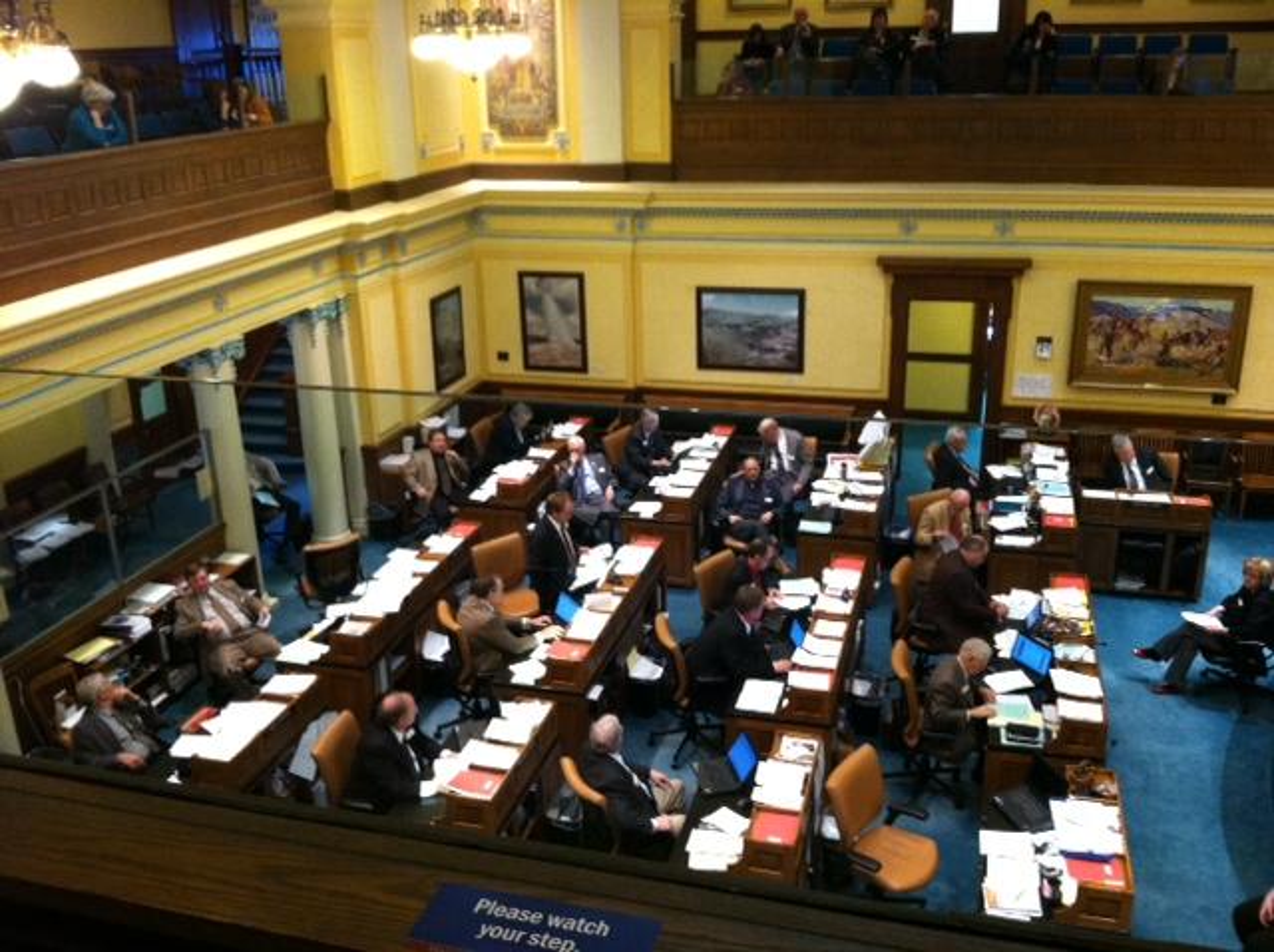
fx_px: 1286
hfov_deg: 52.7
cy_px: 476
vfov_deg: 40.6
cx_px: 637
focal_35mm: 35
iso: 250
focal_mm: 3.85
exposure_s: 1/15
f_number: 2.8
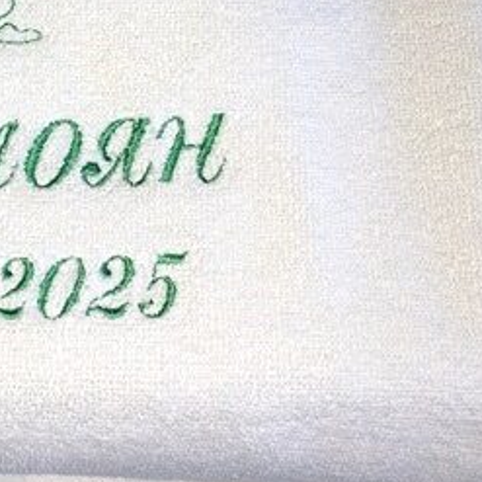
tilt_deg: -73.7
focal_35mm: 83
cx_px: -8
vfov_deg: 20.6
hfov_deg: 20.2
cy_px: 94
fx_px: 1308
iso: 25
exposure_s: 1/61
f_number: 2.2
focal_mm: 4.15
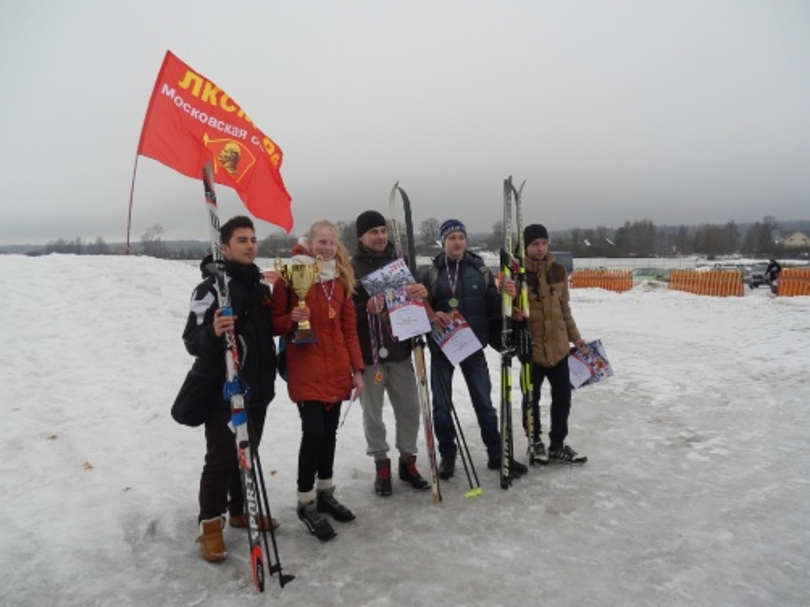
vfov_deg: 54.8
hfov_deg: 69.4
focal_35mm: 25
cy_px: 304
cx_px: 405
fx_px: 585
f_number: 3.2
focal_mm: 4.5
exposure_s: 1/400
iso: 125
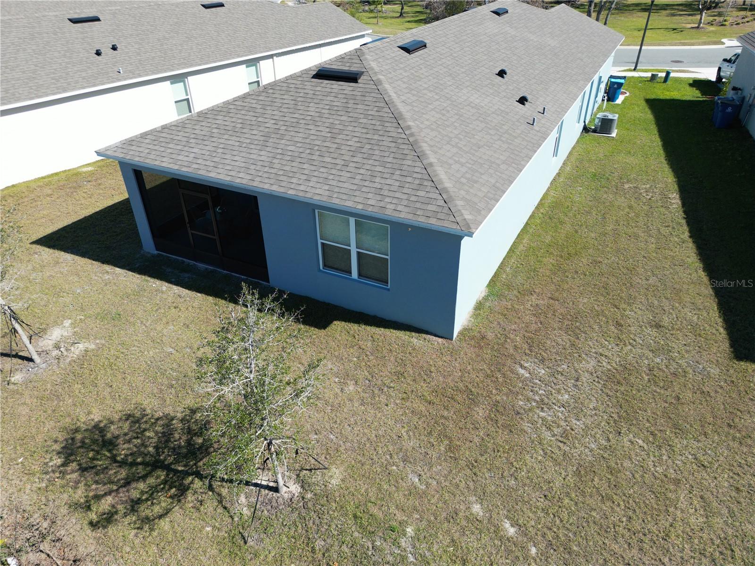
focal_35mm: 24
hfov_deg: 71.6
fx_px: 523
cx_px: 378
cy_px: 283
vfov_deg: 56.8
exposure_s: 1/2500
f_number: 1.7
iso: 200
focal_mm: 6.72
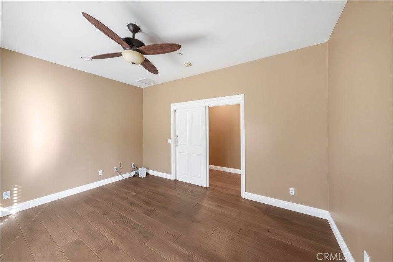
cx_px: 196
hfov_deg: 108.3
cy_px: 131
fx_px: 142
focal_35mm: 13
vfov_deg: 85.4
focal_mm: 13
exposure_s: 1/3
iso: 200
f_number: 8
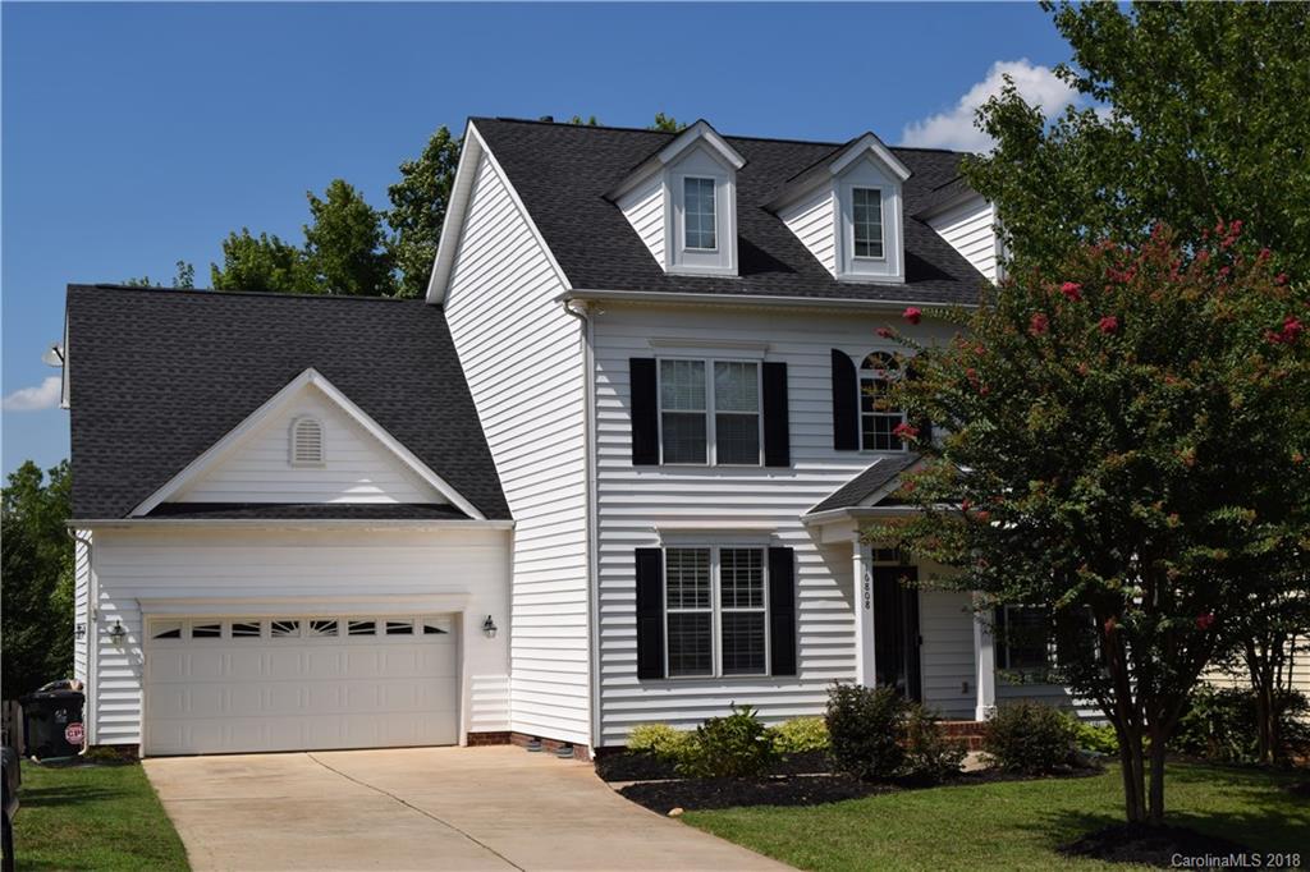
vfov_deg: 26.5
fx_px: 1855
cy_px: 436
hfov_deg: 38.9
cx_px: 655
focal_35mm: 51
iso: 100
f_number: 14
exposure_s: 1/200
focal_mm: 34
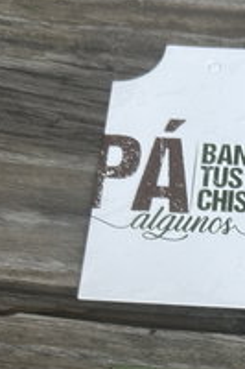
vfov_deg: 26.2
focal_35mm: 72
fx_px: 736
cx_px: 289
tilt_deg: -70.6
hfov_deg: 18.0
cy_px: 394
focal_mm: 5.7
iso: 100
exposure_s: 1/50
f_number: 1.5
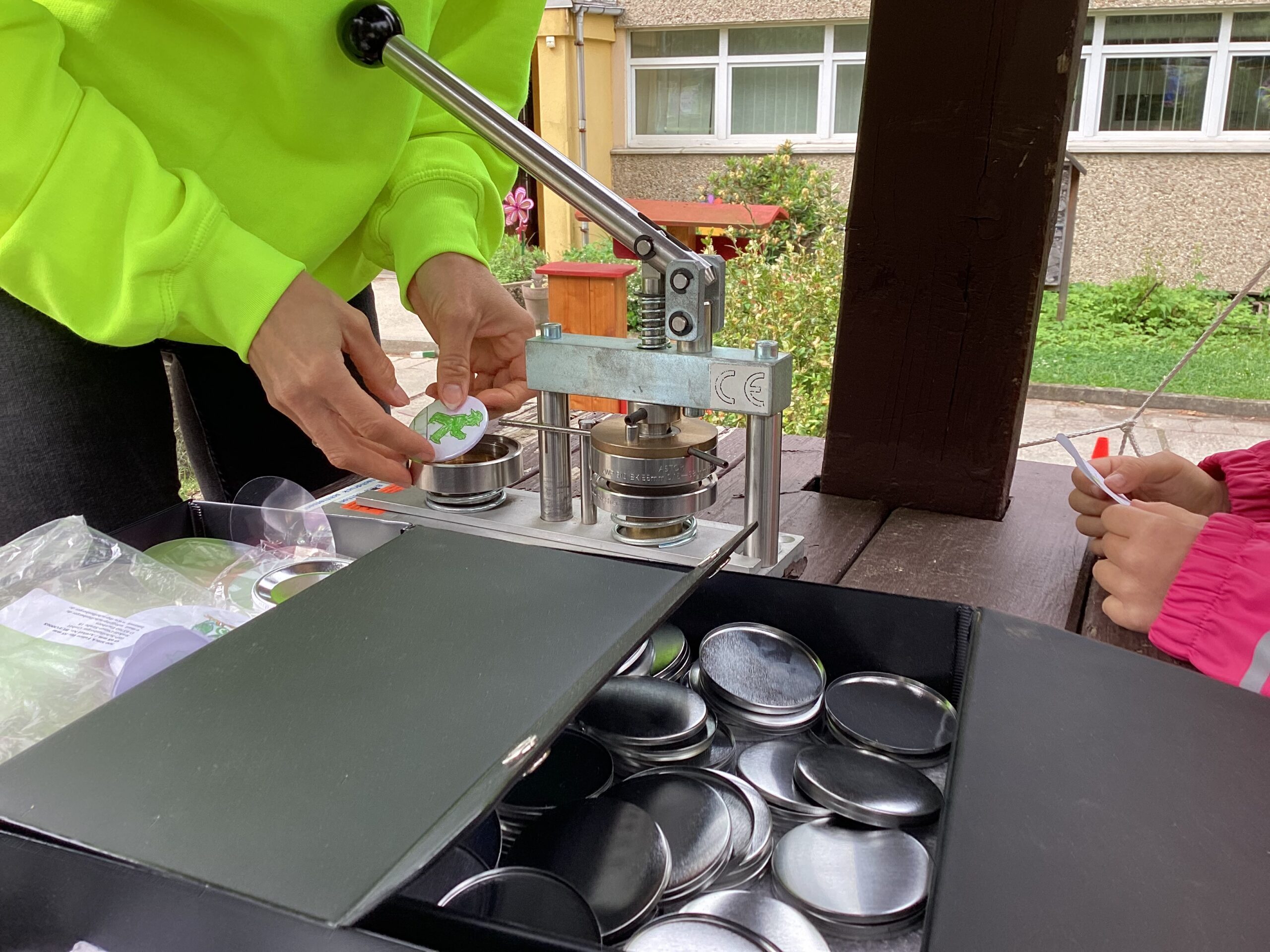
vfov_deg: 45.4
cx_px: 635
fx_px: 1137
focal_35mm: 31
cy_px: 476
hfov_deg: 58.4
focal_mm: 3.3
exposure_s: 1/120
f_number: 2.4
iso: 25
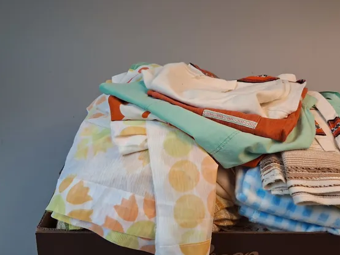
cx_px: 221
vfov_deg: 36.5
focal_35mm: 39
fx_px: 383
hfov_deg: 47.3
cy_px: 164
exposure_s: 1/100
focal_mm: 4
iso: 320
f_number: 1.8
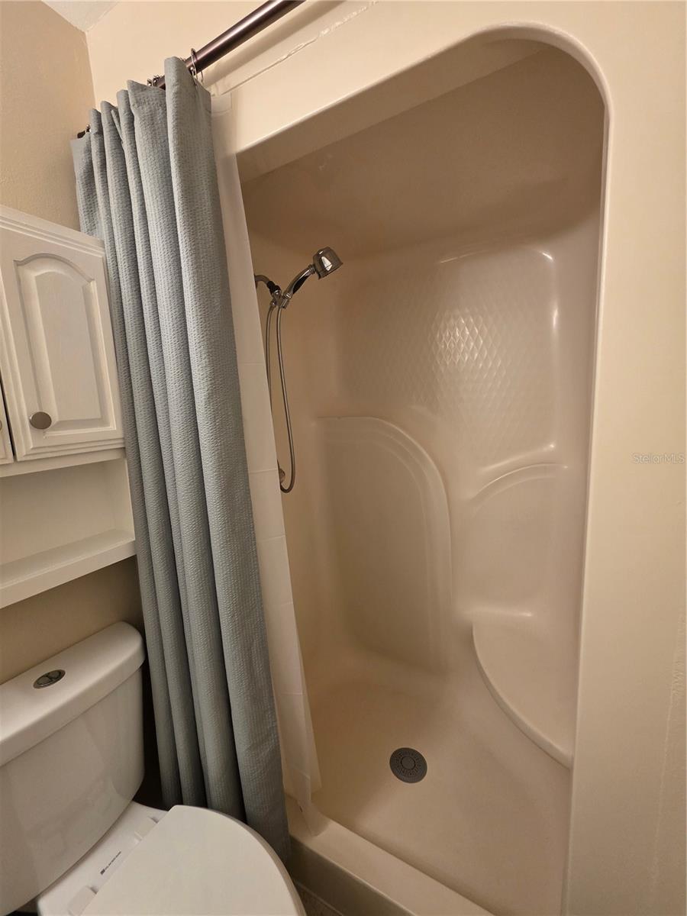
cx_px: 344
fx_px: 344
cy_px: 458
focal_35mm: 13
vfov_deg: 106.2
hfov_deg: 89.9
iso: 320
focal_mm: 2.2
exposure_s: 1/60
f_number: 1.9
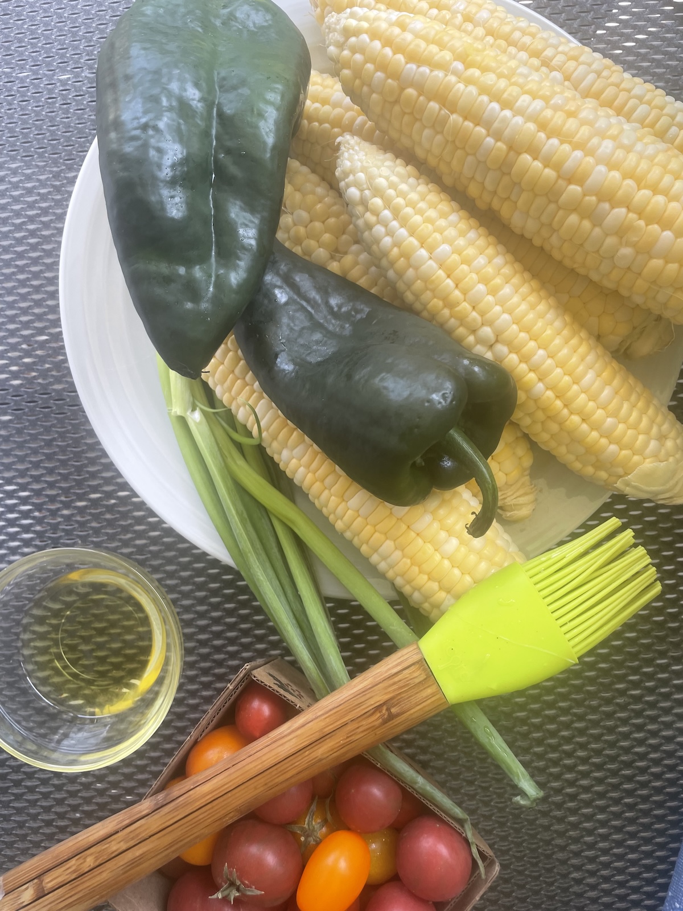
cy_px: 456
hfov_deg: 53.1
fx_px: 684
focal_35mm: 26
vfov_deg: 67.3
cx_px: 342
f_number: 1.6
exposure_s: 1/121
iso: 40
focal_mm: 4.2
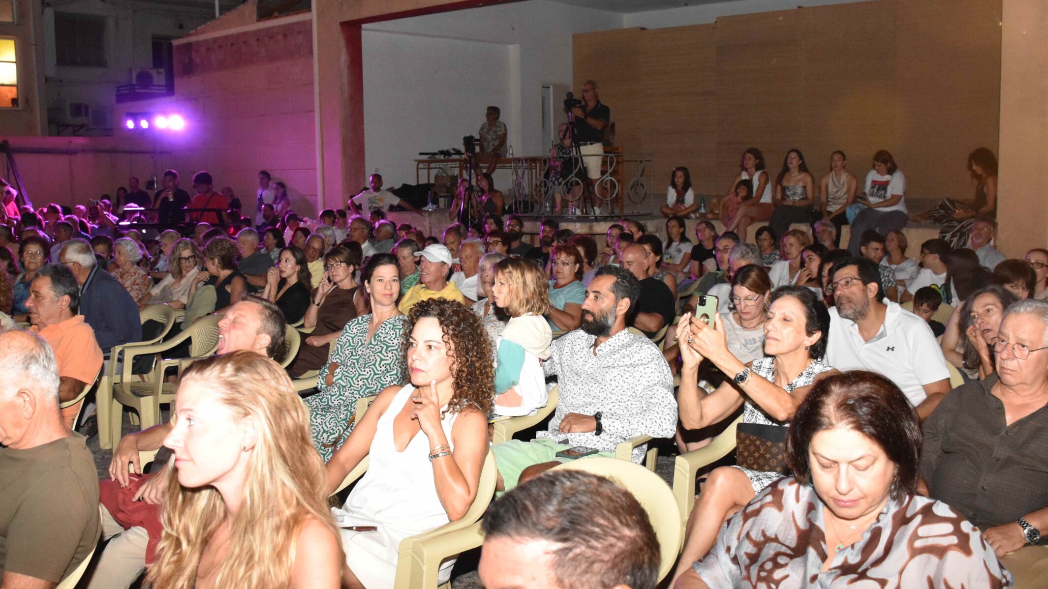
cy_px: 280
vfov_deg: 34.6
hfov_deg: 57.9
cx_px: 472
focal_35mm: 34
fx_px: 945
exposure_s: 1/60
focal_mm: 18
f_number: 4.5
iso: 3200
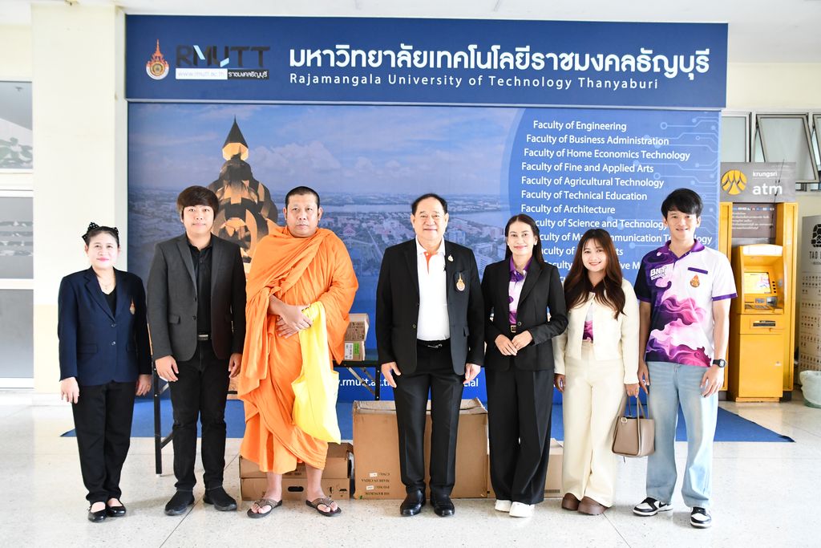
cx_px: 410
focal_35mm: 33
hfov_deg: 57.2
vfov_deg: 40.0
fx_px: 753
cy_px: 274
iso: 2200
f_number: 3.5
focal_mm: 22
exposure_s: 1/125
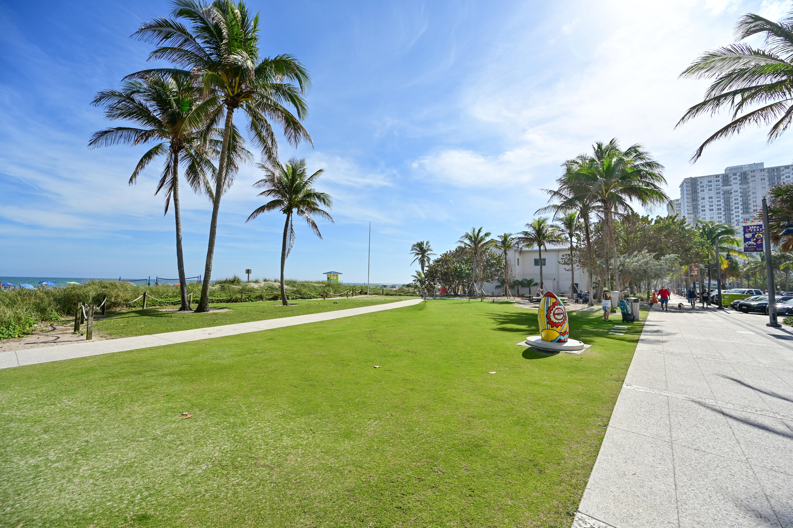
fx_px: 308
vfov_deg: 81.1
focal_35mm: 14
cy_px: 264
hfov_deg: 104.3
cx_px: 396
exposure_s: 1/1000
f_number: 5.6
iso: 100
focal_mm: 14
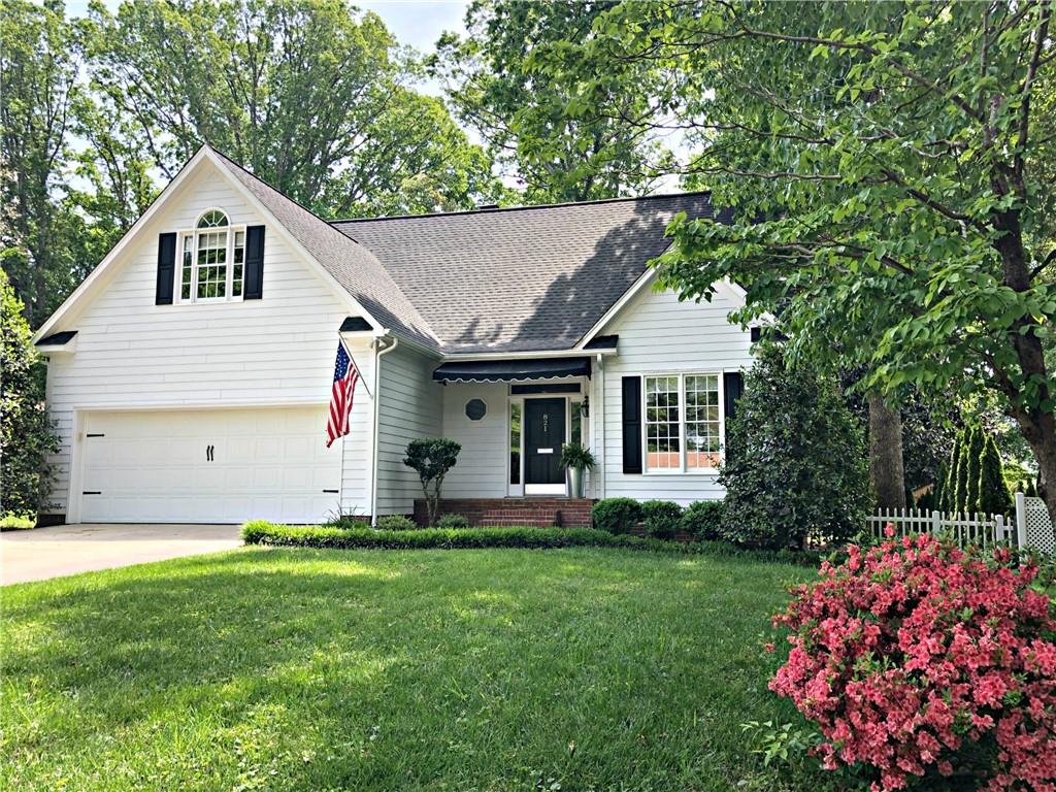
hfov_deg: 63.4
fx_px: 854
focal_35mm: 28
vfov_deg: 49.7
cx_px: 528
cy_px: 396
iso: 20
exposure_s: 1/393
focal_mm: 3.99
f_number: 1.8
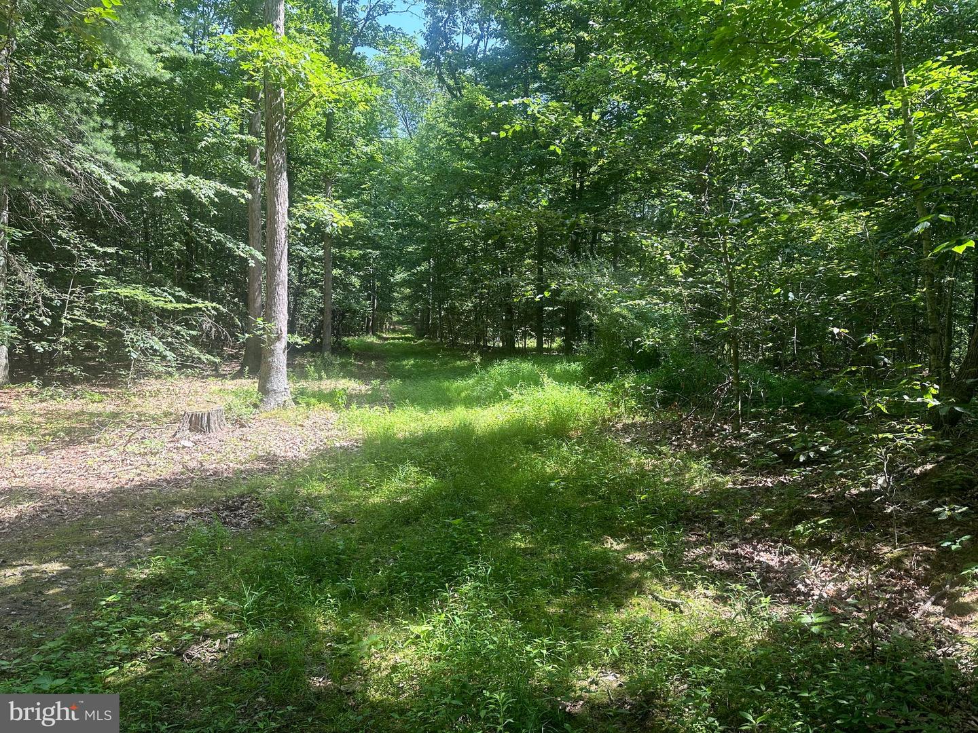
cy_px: 366
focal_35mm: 24
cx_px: 489
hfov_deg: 71.6
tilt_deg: -2.4
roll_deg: -2.0
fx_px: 678
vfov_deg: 56.8
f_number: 1.78
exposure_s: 1/411
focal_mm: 6.86
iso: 80
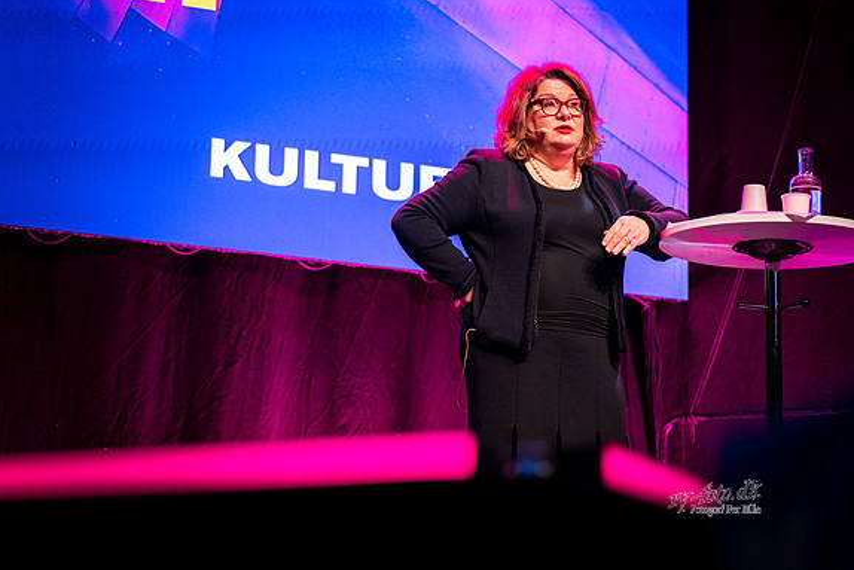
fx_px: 2159
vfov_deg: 15.0
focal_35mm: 91
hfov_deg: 22.4
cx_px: 430
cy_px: 284
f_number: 2.8
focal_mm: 90
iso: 640
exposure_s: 1/160
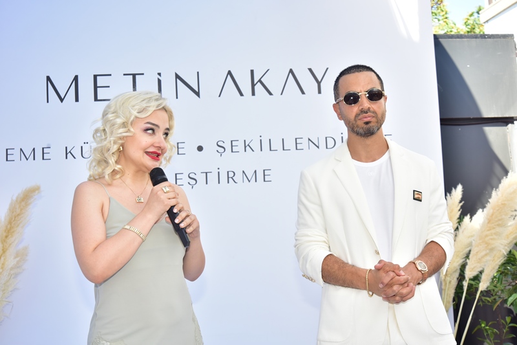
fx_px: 718
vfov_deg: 27.0
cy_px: 172
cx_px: 258
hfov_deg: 39.6
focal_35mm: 50
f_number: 3.5
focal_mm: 50
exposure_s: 1/100
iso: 320
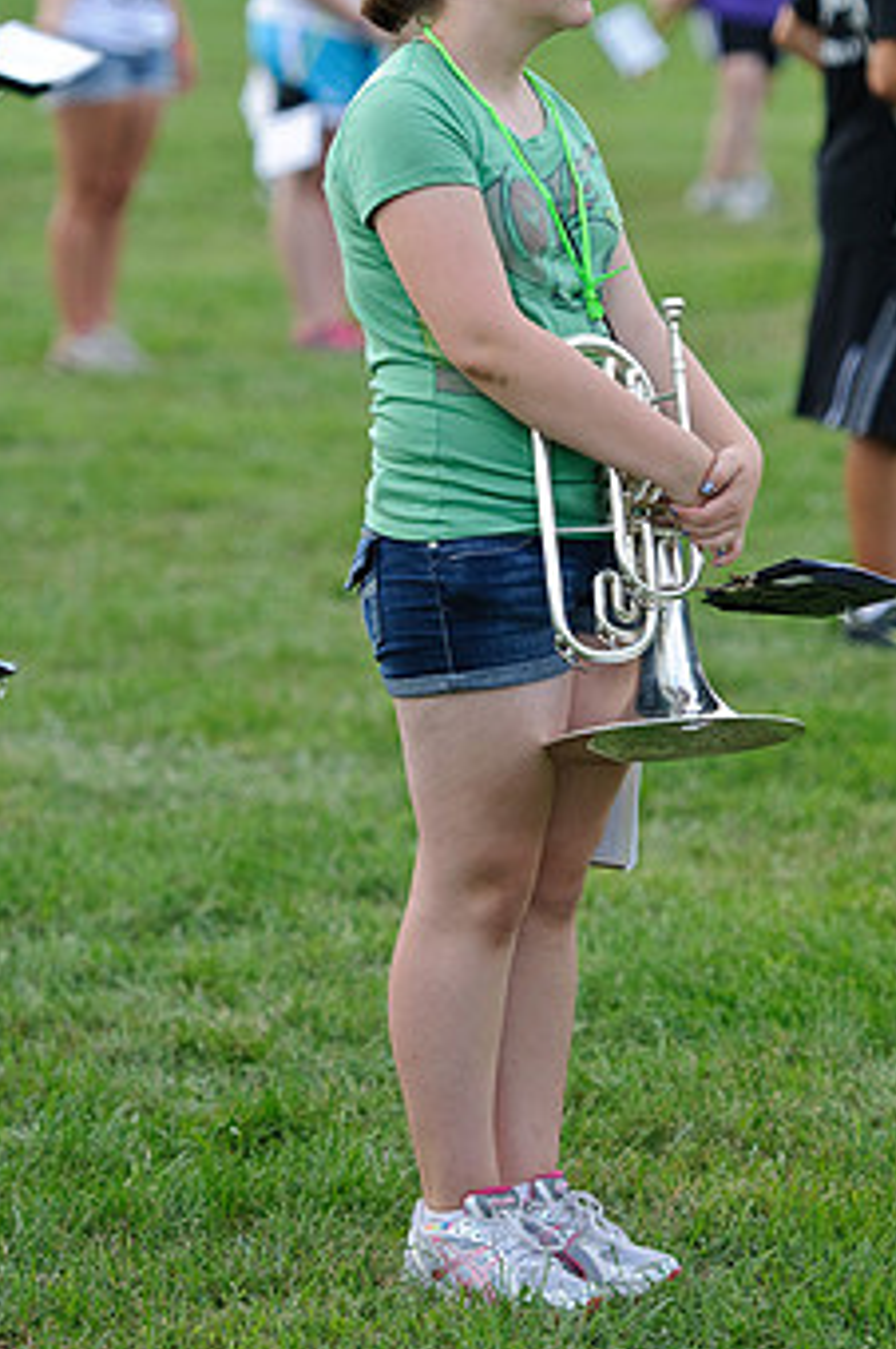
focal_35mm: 230
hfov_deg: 6.0
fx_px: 8604
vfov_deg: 9.0
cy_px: 524
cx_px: 541
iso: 200
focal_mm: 116
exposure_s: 1/500
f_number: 2.8
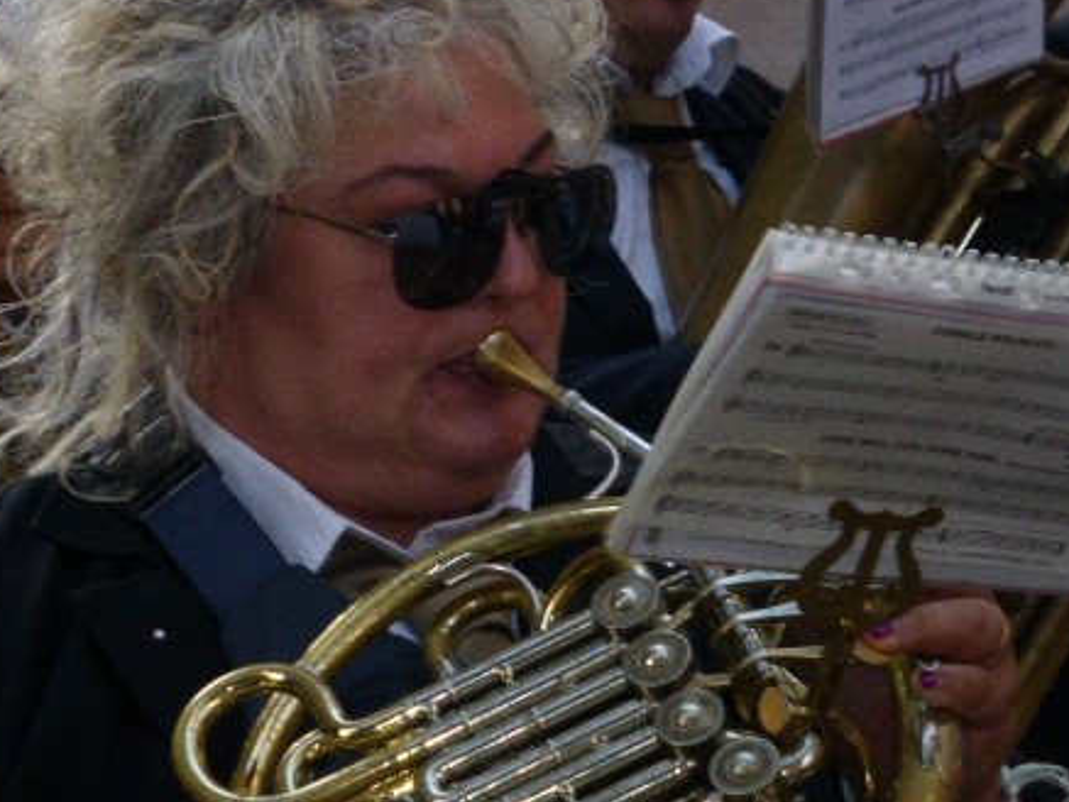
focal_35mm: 221
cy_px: 452
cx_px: 433
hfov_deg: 9.0
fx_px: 6827
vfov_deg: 6.7
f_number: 5.4
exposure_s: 1/250
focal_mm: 24.4
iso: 500
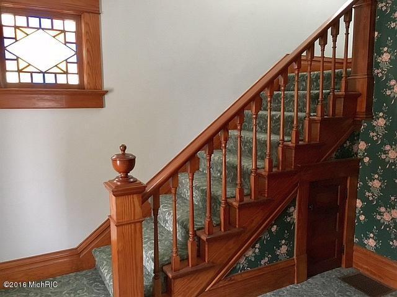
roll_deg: -0.5
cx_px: 198
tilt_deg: -6.9
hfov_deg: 61.7
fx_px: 333
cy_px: 148
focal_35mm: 29
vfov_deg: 48.2
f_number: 2.2
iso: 400
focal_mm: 4.15
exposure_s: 1/15
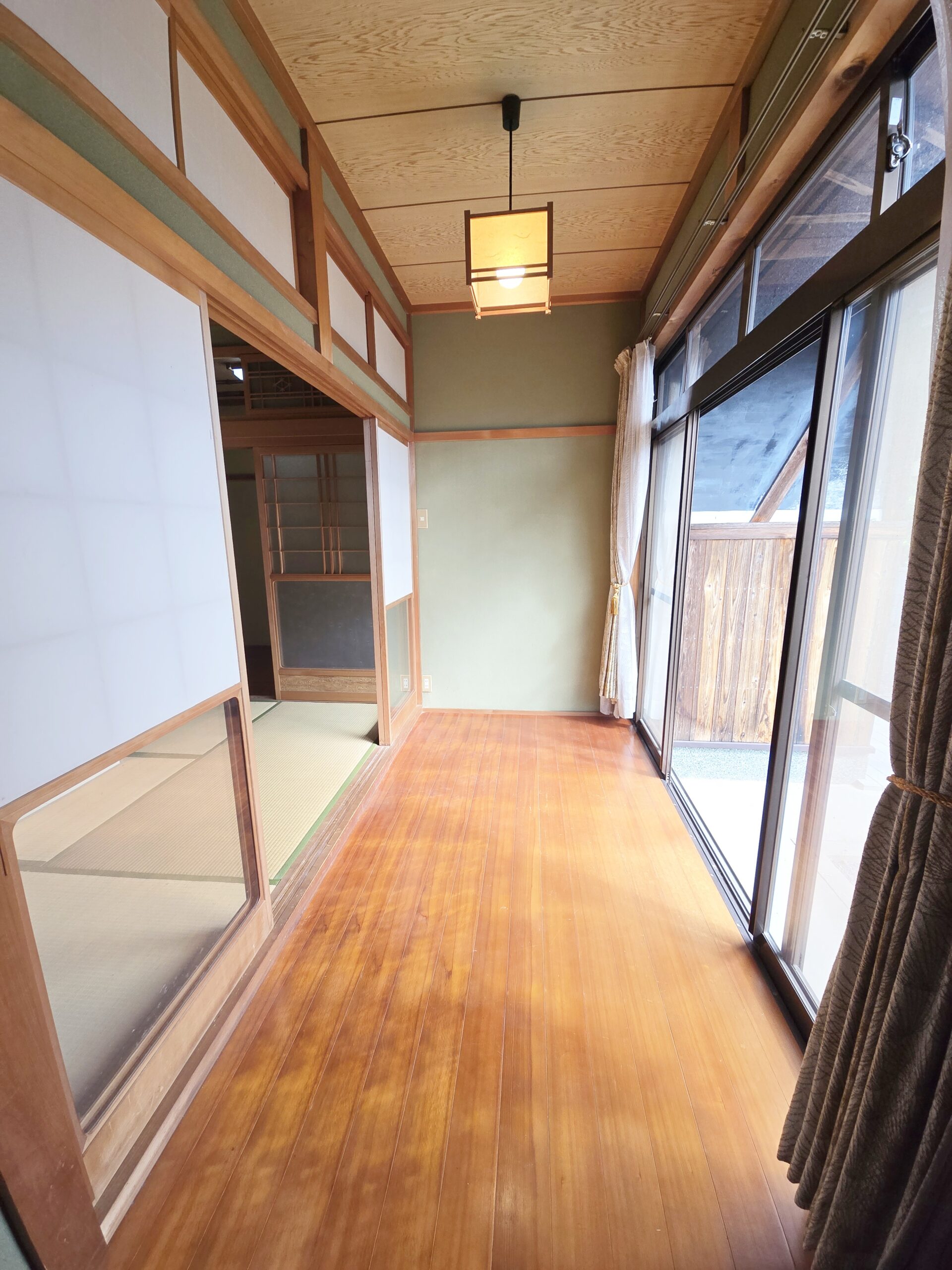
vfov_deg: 106.2
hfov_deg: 89.9
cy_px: 635
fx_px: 477
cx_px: 476
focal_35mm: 13
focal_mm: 2.2
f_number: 2.2
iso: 50
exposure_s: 1/120
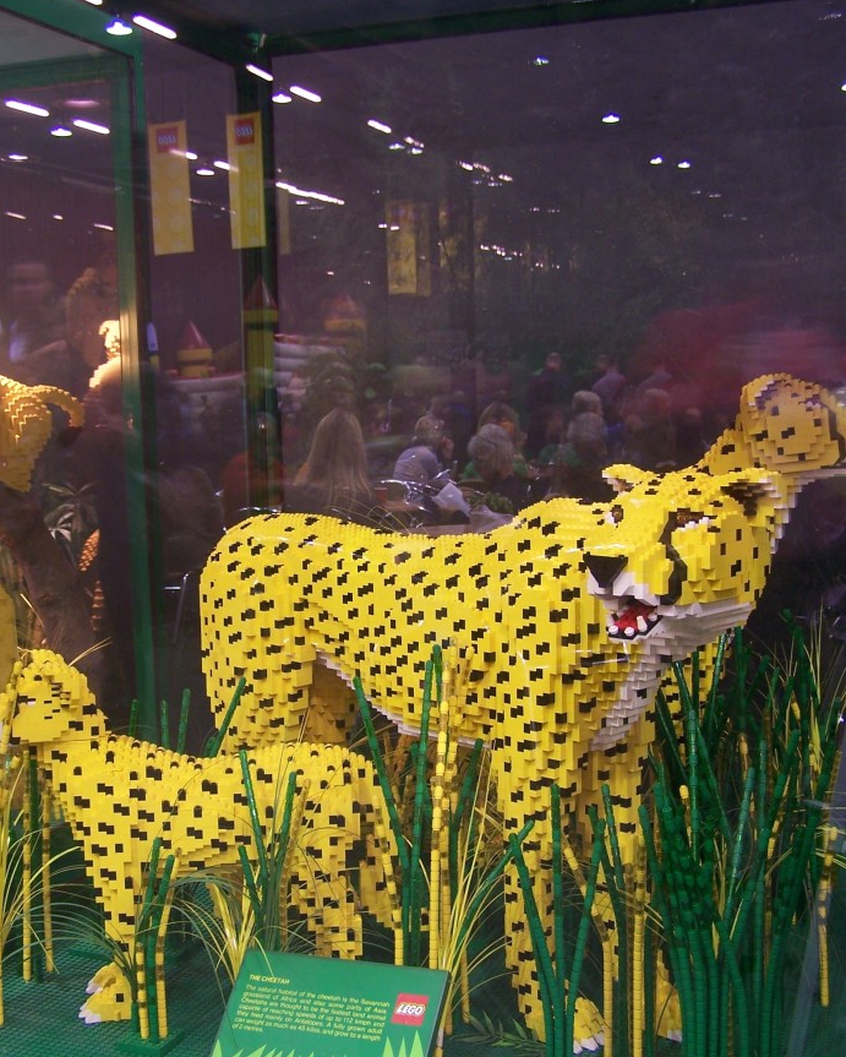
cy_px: 579
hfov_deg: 34.2
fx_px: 1376
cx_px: 395
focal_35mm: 44
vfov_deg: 42.0
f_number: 2.8
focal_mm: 6.3
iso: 80
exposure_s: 1/2
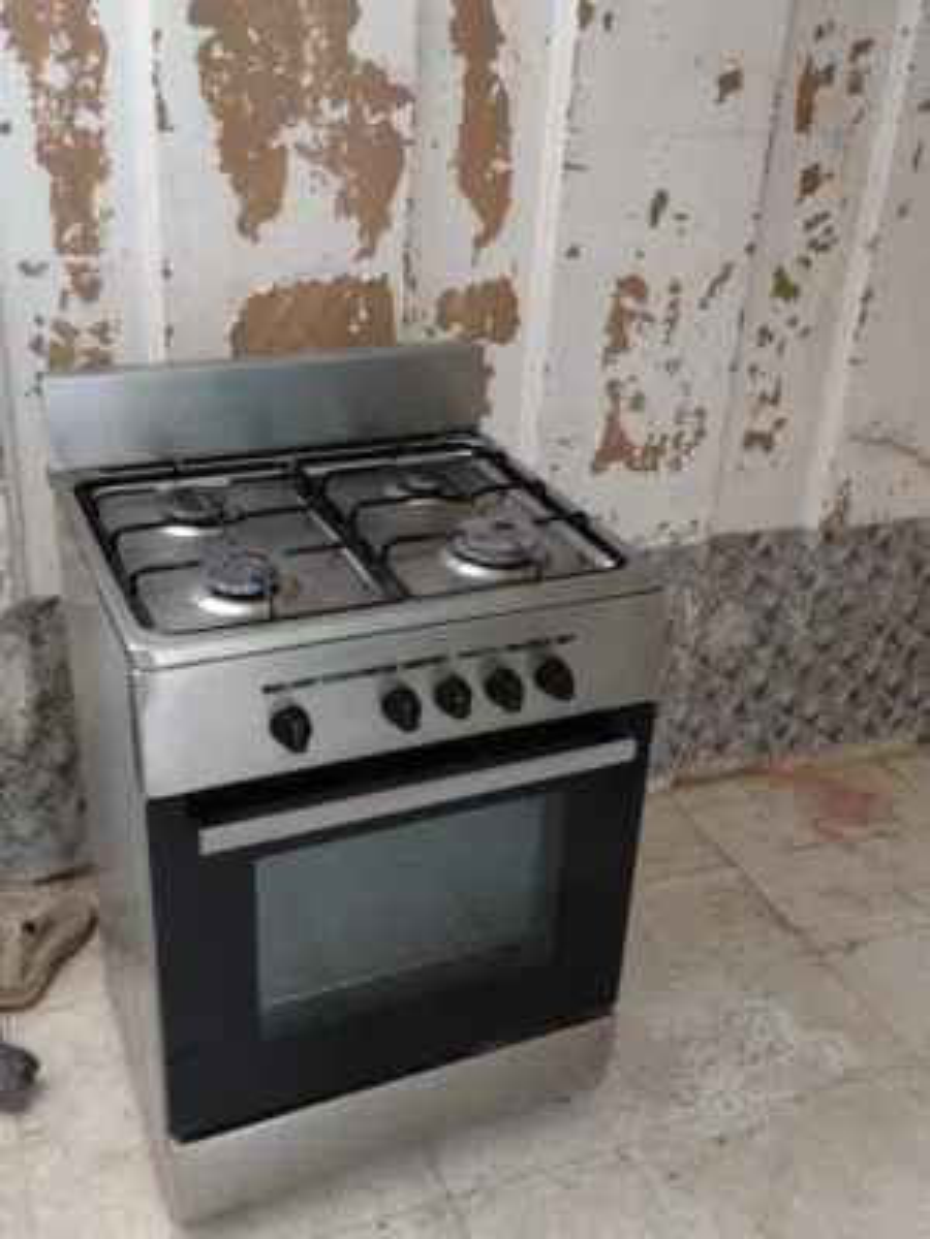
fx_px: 1290
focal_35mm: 36
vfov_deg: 51.4
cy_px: 620
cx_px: 465
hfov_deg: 39.7
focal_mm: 4.05
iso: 1123
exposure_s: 1/25
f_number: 1.8
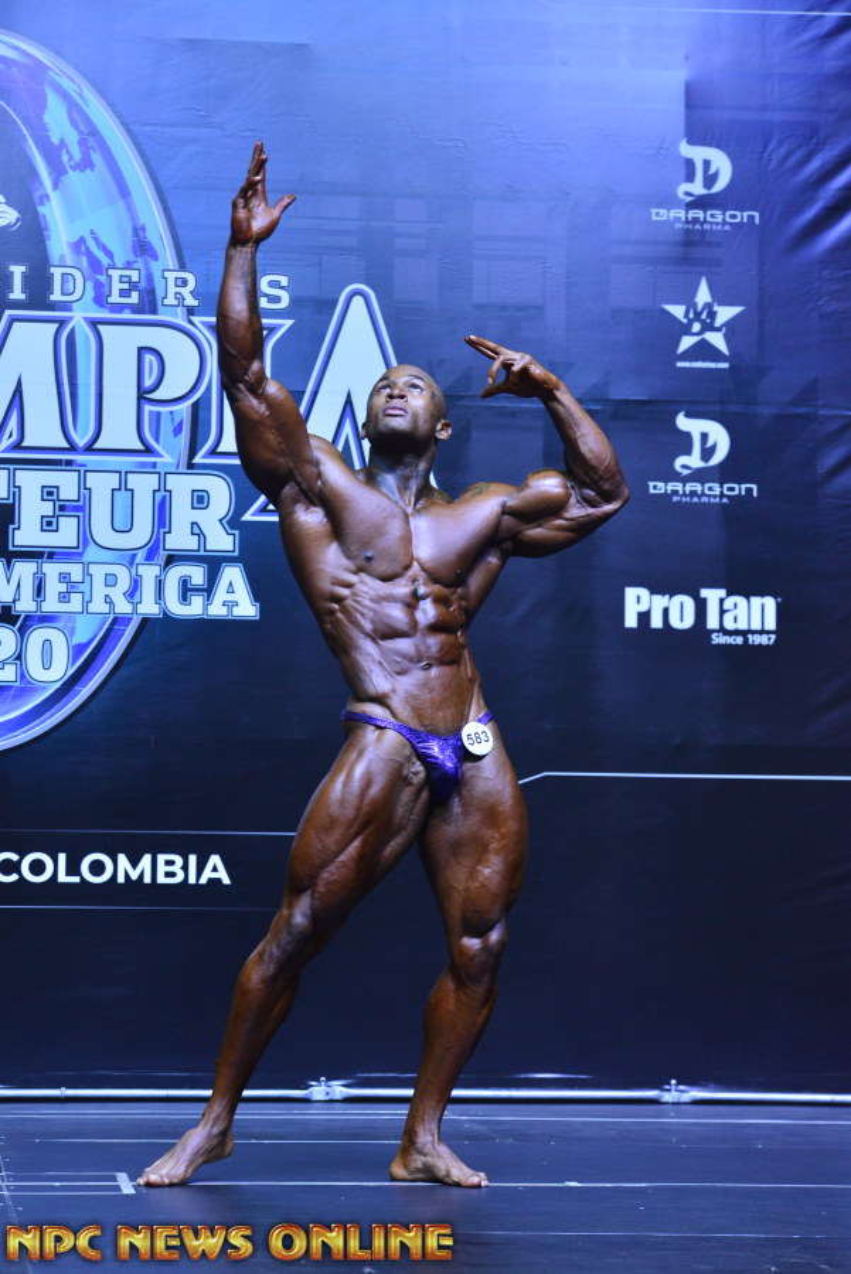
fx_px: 3966
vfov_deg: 18.3
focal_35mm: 112
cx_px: 426
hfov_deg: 12.2
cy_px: 637
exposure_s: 1/160
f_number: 5
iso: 2000
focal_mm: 112
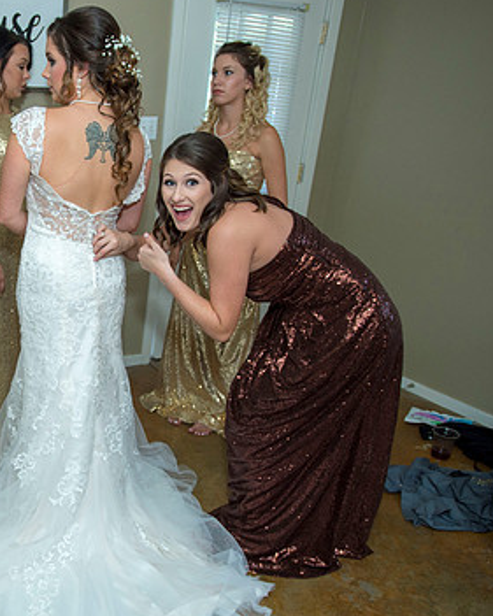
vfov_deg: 57.1
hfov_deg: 42.2
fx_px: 565
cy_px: 326
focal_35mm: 31
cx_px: 26
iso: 1250
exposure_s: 1/200
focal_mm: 20
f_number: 3.5
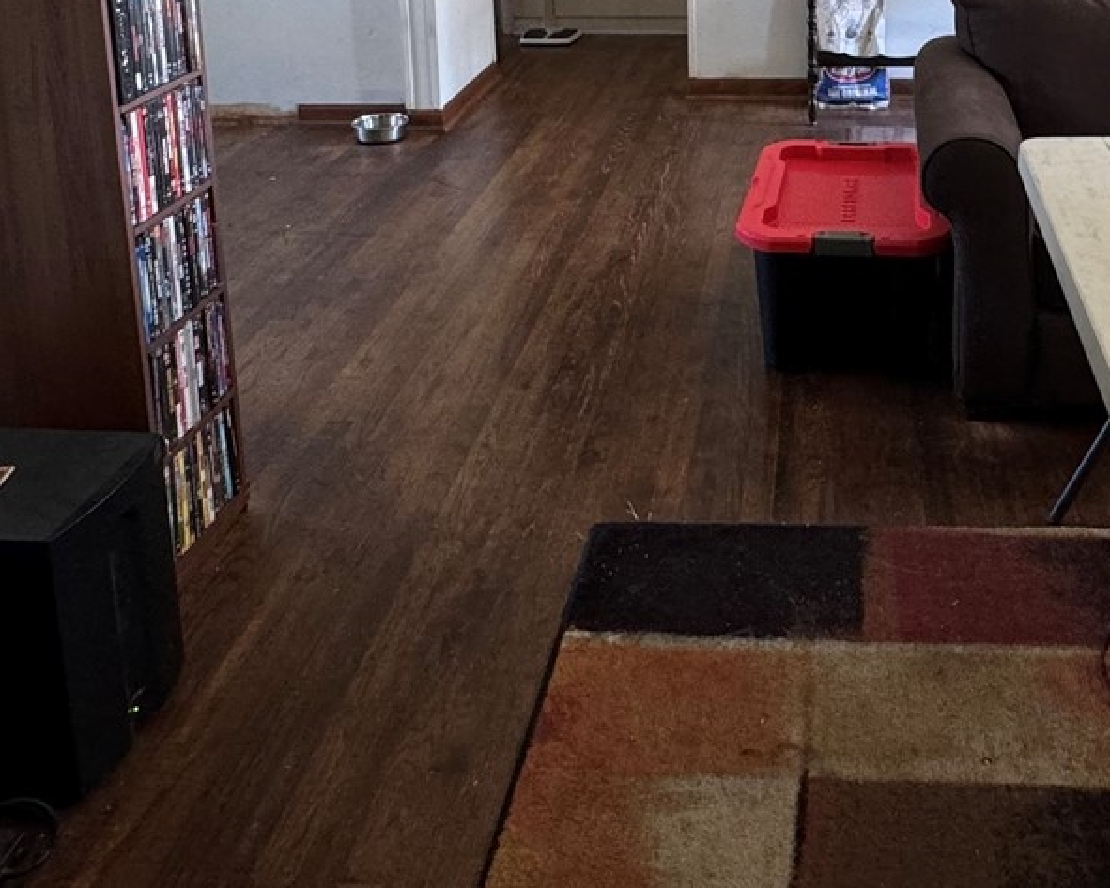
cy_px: -9
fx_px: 1216
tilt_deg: -10.7
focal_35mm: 37
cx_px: 761
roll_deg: +0.4
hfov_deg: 48.1
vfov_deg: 36.0
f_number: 2.2
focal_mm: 2.22
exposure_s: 1/60
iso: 200
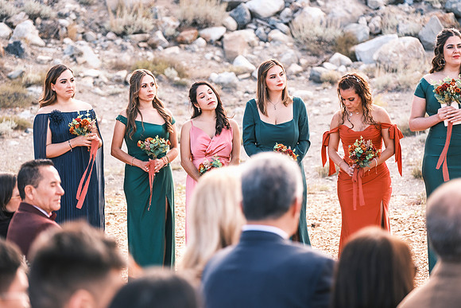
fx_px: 1883
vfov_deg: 9.3
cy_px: 154
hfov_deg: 14.0
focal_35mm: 147
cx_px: 230
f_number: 2.8
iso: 400
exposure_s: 1/280
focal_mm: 98.2
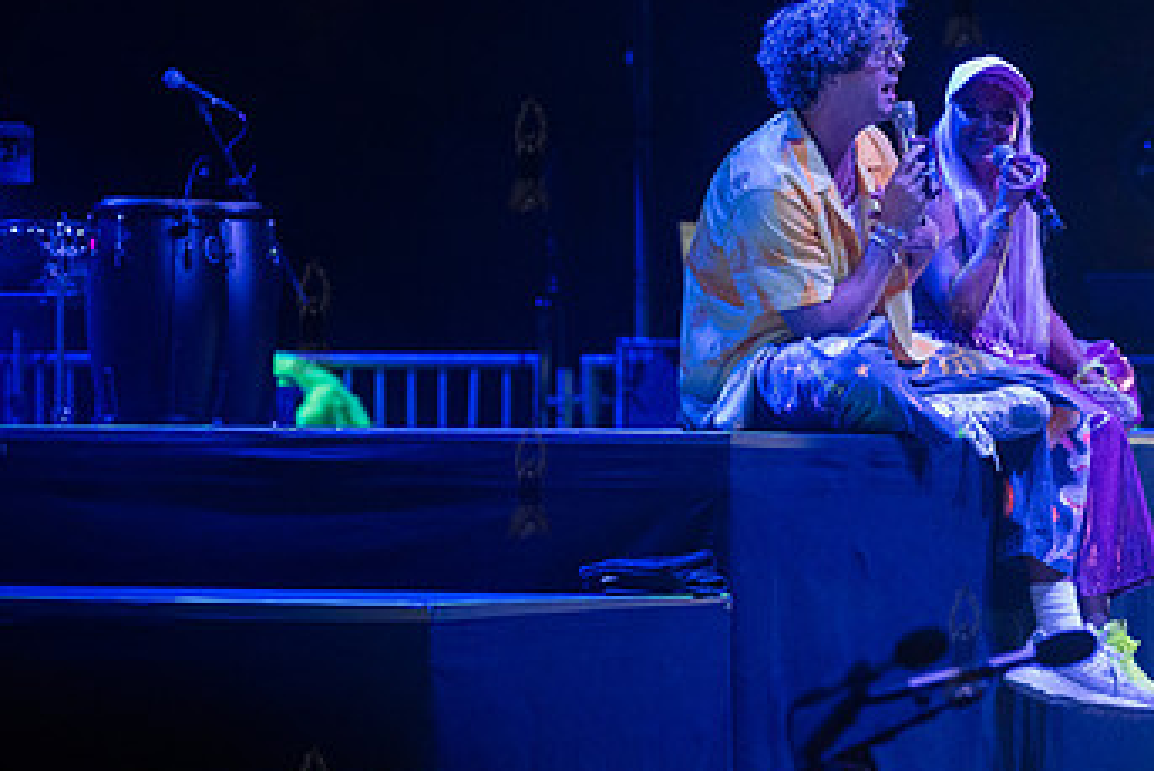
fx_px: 7536
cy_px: 315
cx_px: 962
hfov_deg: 8.7
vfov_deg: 5.9
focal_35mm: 235
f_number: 4
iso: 5000
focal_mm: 135
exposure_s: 1/320
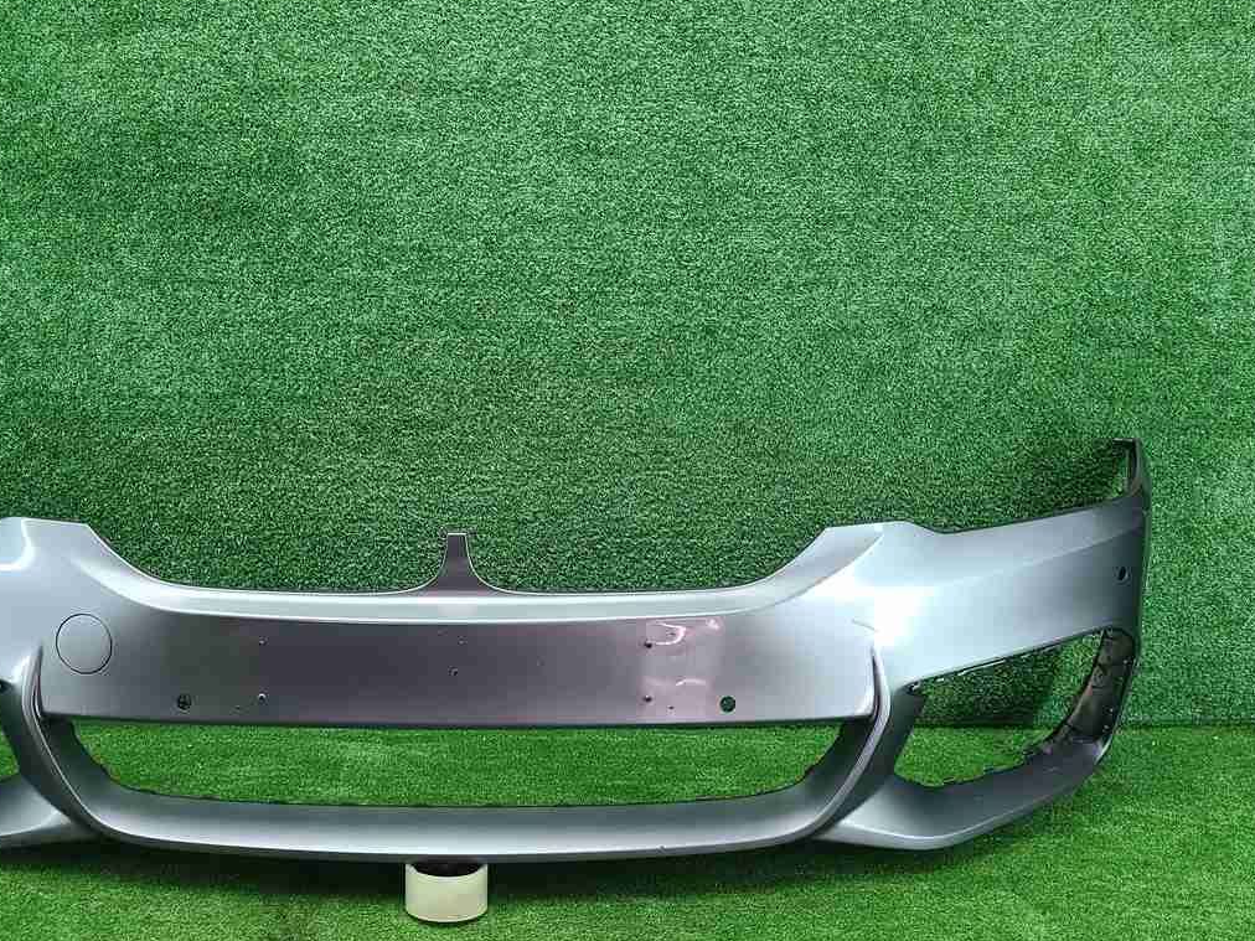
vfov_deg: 38.6
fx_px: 1341
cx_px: 497
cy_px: 512
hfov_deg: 49.8
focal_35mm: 37
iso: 143
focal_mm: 5.4
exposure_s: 1/50
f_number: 1.8
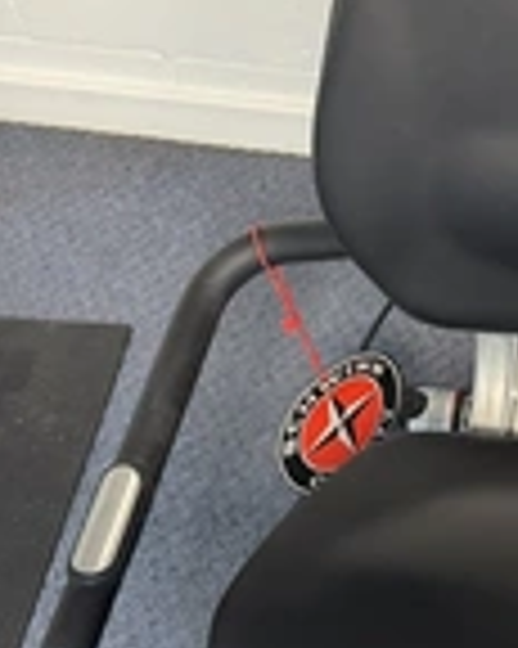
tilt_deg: -54.0
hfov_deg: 22.7
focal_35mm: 65
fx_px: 1247
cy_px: 328
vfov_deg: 29.2
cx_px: 500
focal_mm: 6.76
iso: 800
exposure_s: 1/60
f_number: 1.78
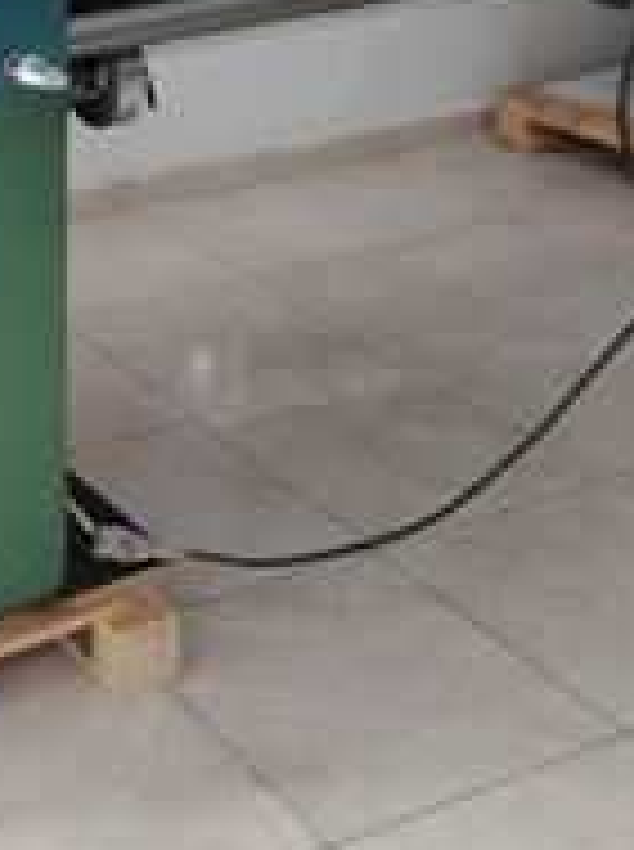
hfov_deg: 20.2
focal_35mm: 67
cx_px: -166
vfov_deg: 28.6
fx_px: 1642
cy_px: 223
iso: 640
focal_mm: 5.3
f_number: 1.8
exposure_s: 1/100
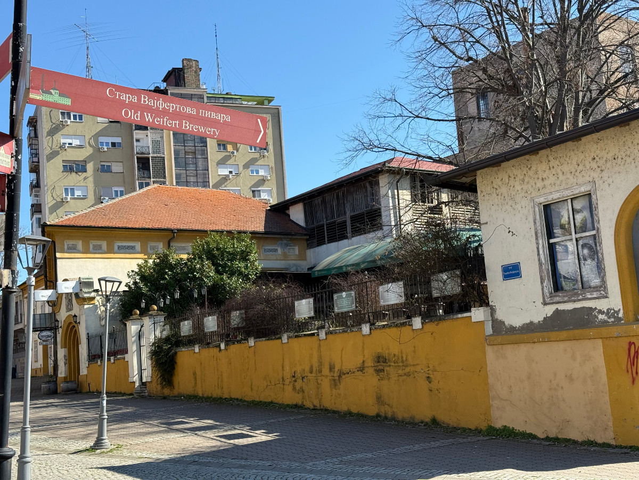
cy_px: 240
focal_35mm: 48
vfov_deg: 30.3
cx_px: 320
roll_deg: +4.8
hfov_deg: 39.7
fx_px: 886
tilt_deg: +7.3
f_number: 1.78
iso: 80
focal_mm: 6.76
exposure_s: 1/3534
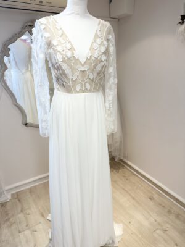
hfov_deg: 56.8
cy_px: 124
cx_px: 92
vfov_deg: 71.6
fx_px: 171
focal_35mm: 24
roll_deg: +0.3
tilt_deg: -20.3
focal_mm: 6.86
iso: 64
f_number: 1.78
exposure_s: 1/140
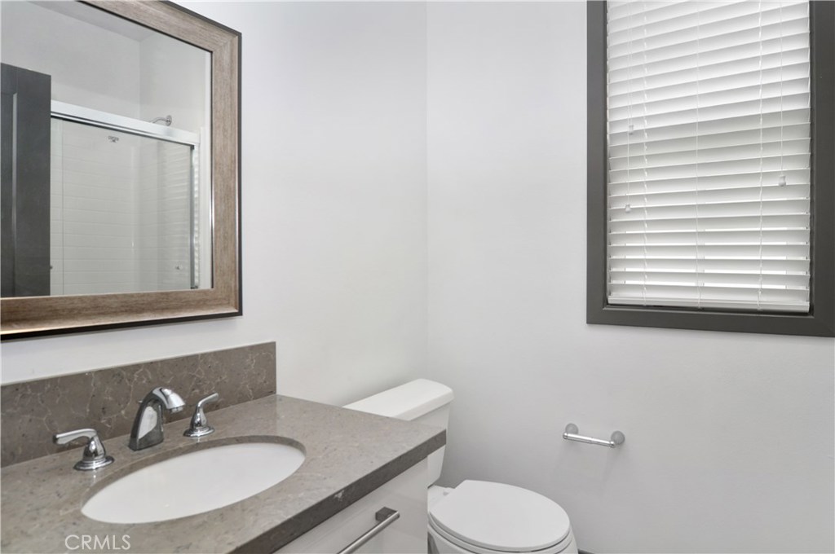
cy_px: 277
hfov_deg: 90.1
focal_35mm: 18
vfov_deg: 67.2
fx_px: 417
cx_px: 418
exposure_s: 1/60
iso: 400
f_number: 7.1
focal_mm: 12
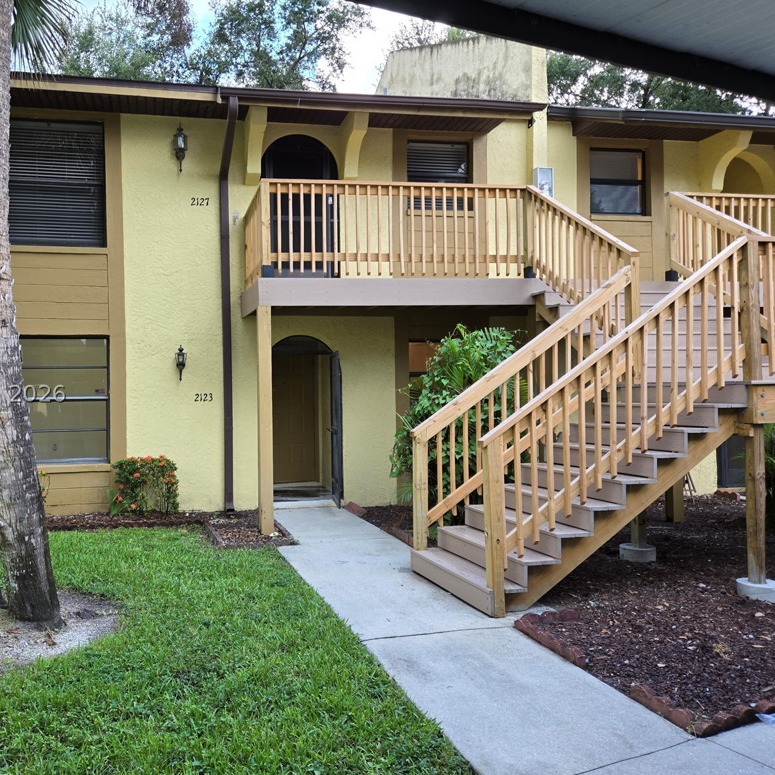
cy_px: 394
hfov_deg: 56.3
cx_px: 270
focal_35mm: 28
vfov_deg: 57.3
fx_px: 709
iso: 80
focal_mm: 5.4
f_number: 1.8
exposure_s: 1/180
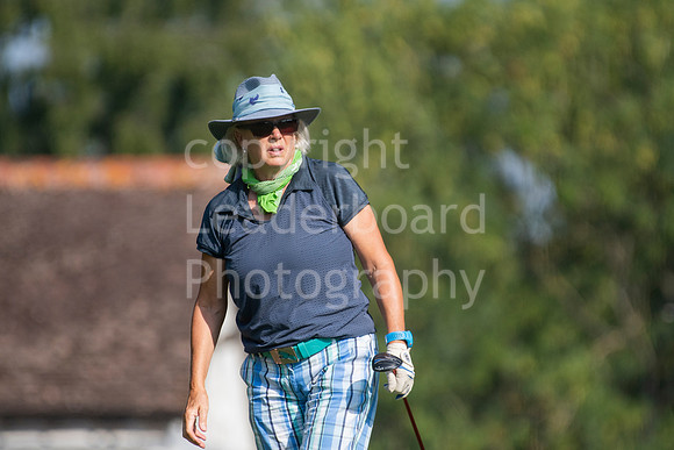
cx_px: 337
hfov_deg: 2.7
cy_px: 225
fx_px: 14044
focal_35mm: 750
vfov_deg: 1.8
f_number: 5.6
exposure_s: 1/2000
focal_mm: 500
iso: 400
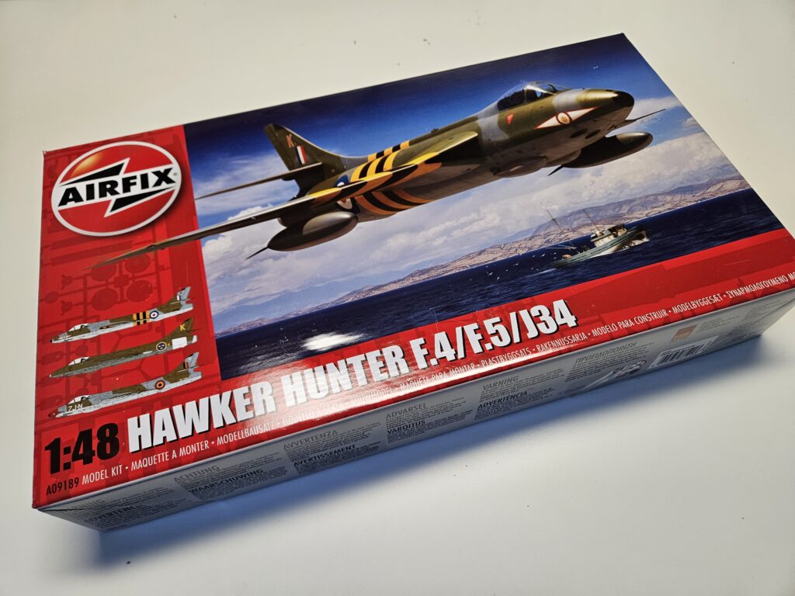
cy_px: 298
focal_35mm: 23
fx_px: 528
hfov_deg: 73.9
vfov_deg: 58.9
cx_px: 398
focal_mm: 5.4
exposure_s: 1/120
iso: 200
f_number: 1.8
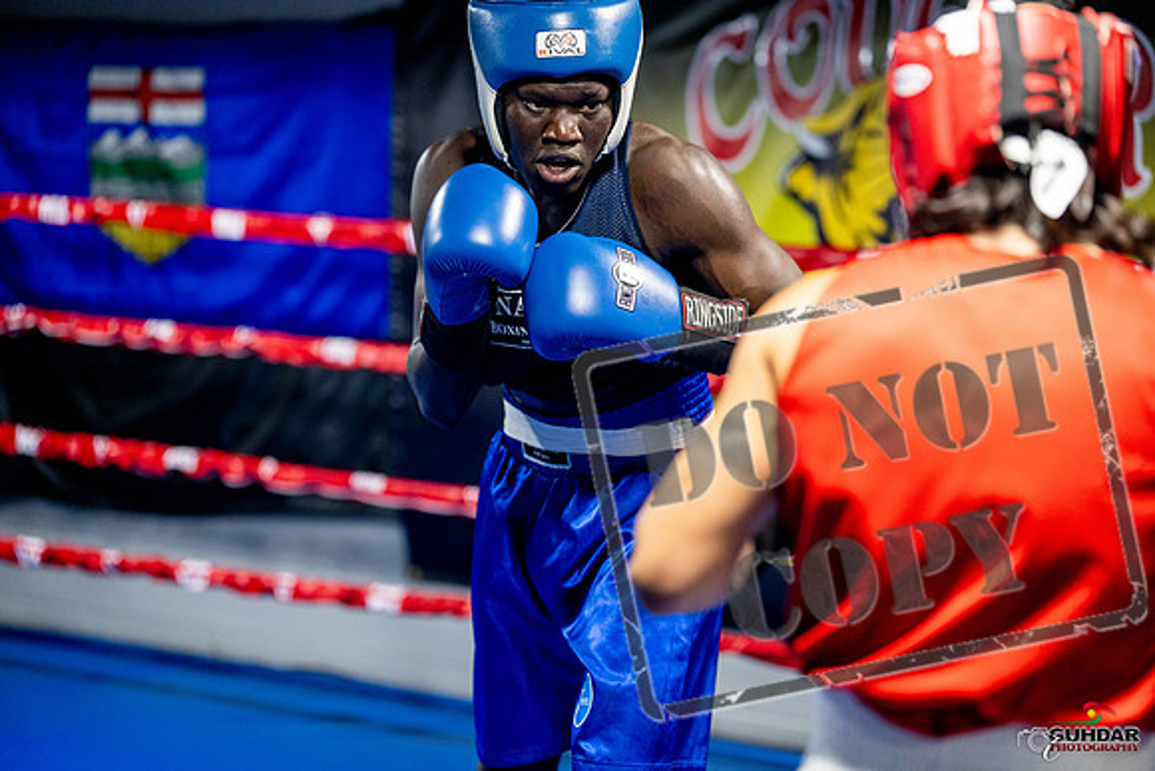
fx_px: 2760
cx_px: 578
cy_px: 386
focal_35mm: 86
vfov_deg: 15.9
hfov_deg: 23.6
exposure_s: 1/1000
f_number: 2
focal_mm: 86
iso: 4000
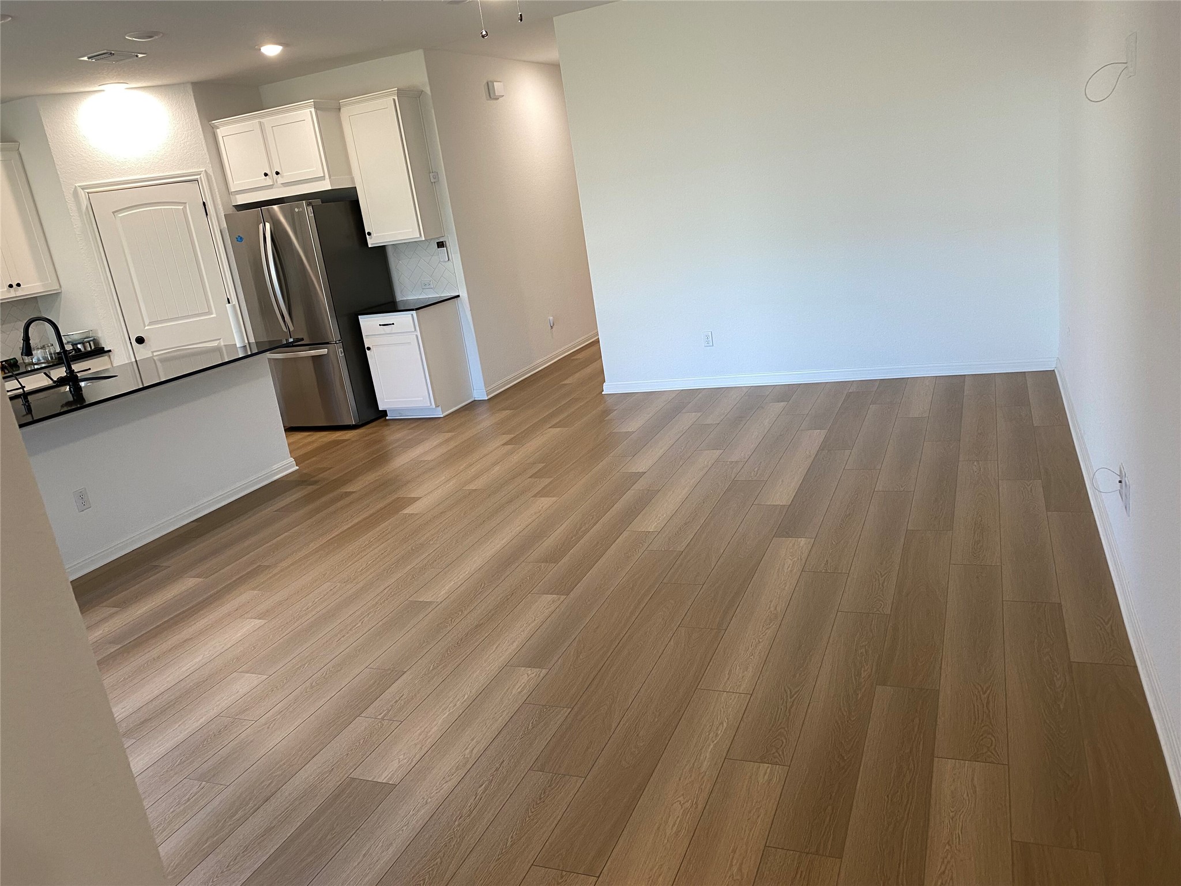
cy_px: 443
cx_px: 590
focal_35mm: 26
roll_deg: +8.1
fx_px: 887
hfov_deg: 67.3
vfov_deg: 53.1
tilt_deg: -16.1
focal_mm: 4.25
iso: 100
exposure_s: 1/60
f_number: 1.8
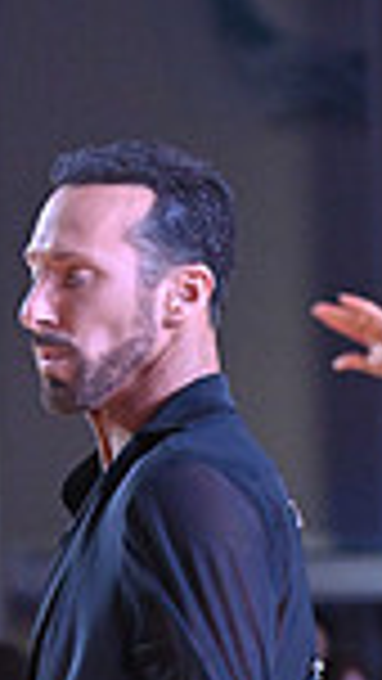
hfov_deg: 1.8
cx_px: -267
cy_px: 1153
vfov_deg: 3.2
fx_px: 11932
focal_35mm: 663
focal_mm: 165
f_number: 7.1
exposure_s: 1/400
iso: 4000
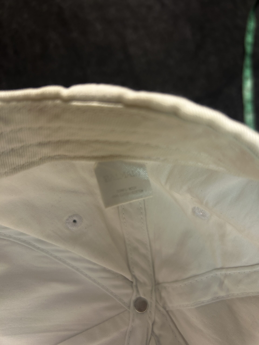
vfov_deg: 67.3
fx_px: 259
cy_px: 172
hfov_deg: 53.1
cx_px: 130
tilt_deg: -60.1
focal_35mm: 26
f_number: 1.5
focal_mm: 5.7
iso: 80
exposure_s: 1/50
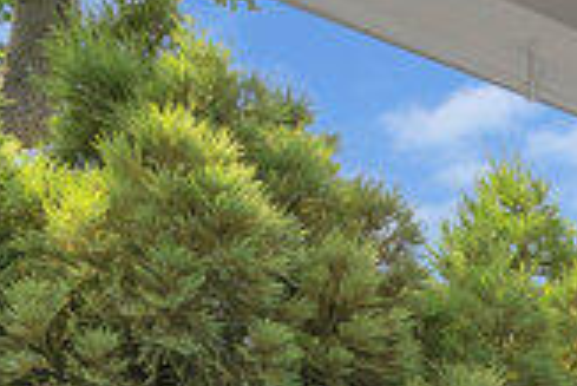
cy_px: 859
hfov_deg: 17.4
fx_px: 1572
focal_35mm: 98
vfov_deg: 11.9
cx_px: 1002
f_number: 8
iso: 100
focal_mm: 16
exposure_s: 1/30
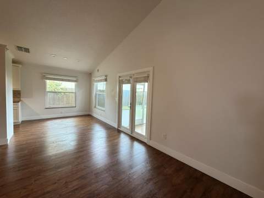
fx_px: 107
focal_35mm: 14
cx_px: 132
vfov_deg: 85.7
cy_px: 99
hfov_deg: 102.1
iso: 250
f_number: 2.2
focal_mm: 2.22
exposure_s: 1/60
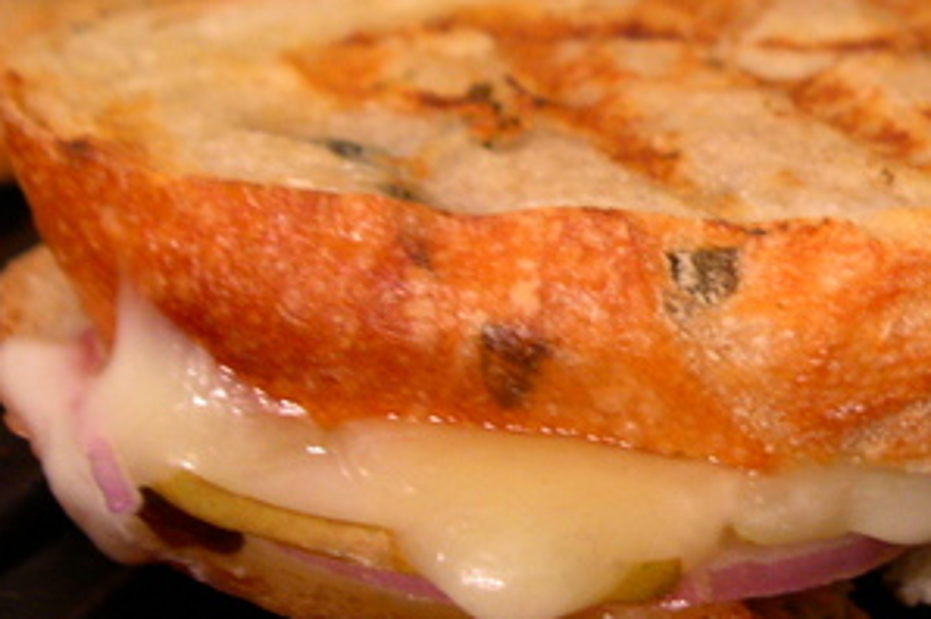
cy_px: 191
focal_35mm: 85
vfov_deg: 16.0
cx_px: 762
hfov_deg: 23.5
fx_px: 2196
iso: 296
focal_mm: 8
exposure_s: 1/4.2
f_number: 2.8
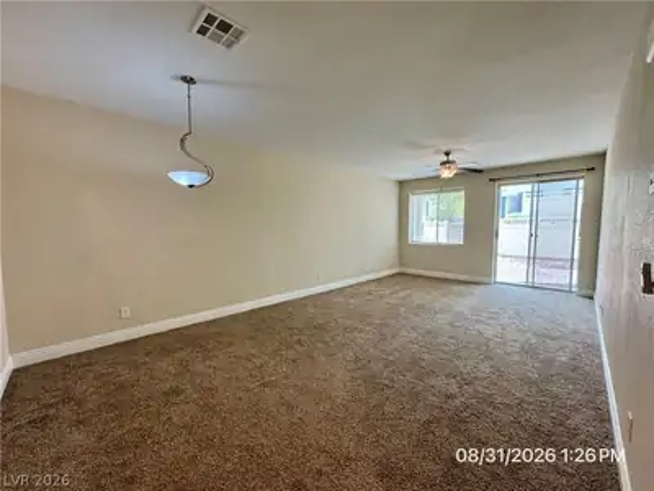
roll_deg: +0.1
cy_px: 246
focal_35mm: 14
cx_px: 327
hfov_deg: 102.1
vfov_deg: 85.7
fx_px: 265
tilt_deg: -4.0
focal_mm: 2.22
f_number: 2.2
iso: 250
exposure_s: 1/120
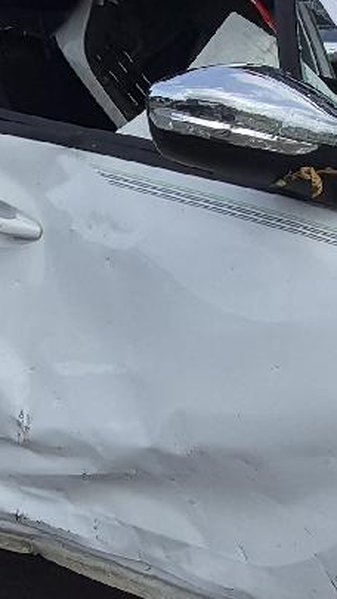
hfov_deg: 19.0
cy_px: 308
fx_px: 1000
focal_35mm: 63
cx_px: 263
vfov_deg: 33.3
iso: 40
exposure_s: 1/2000
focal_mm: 1.74
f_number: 2.2
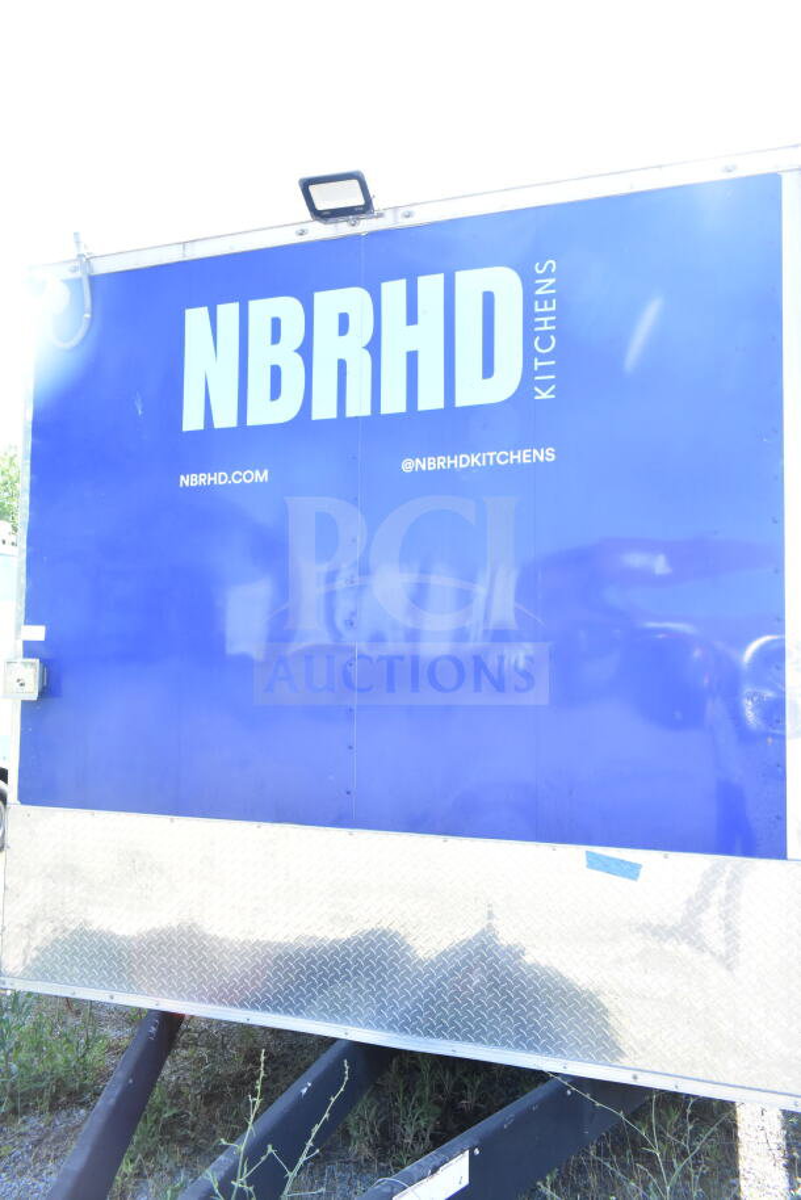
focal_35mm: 27
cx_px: 400
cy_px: 600
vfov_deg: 67.4
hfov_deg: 48.0
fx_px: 900
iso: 1600
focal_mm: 18
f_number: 10
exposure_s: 1/250
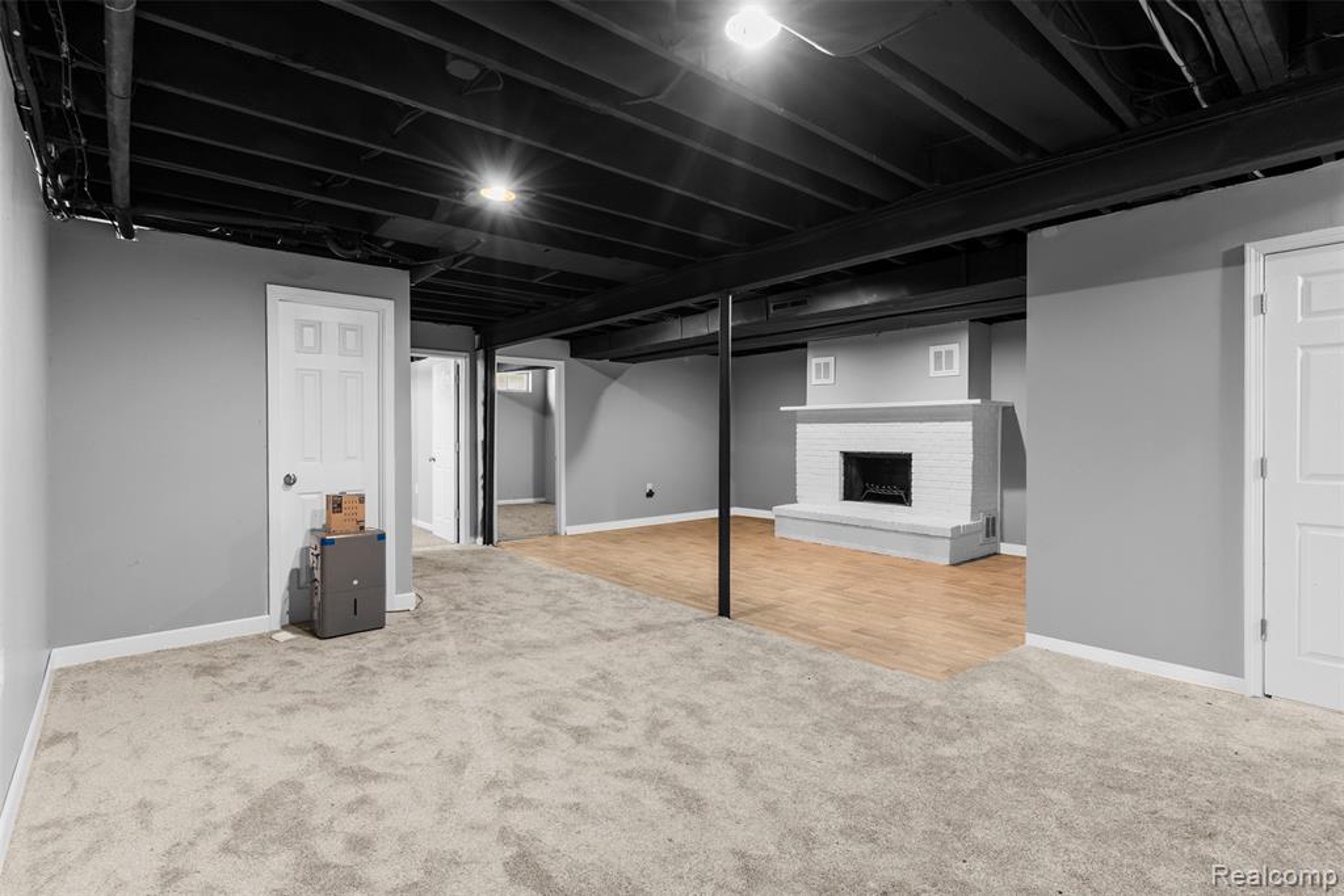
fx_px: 635
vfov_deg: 70.5
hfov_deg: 93.3
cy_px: 448
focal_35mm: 17
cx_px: 672
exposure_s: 8
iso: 400
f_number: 8
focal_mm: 17
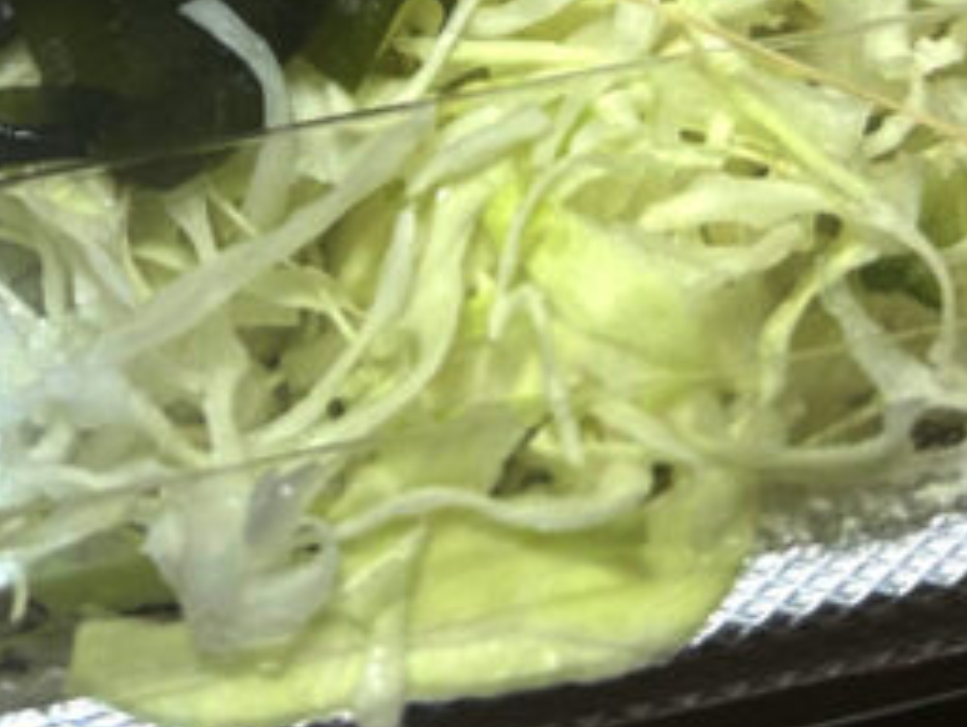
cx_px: 105
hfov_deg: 18.8
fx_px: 2880
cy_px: -386
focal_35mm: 103
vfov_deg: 13.5
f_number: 1.5
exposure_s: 1/60
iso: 100
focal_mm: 5.7
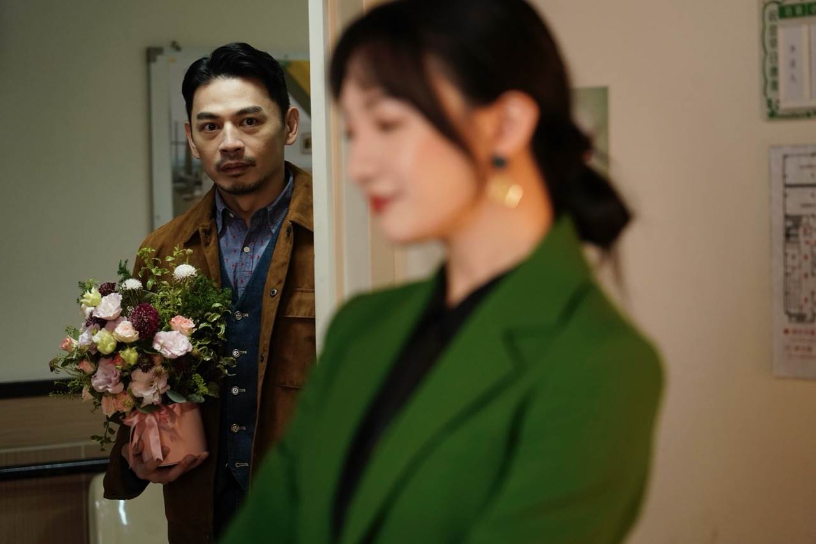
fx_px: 2380
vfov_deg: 13.0
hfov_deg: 19.5
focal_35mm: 105
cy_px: 272
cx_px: 408
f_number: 4
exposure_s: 1/60
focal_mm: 105
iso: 3200
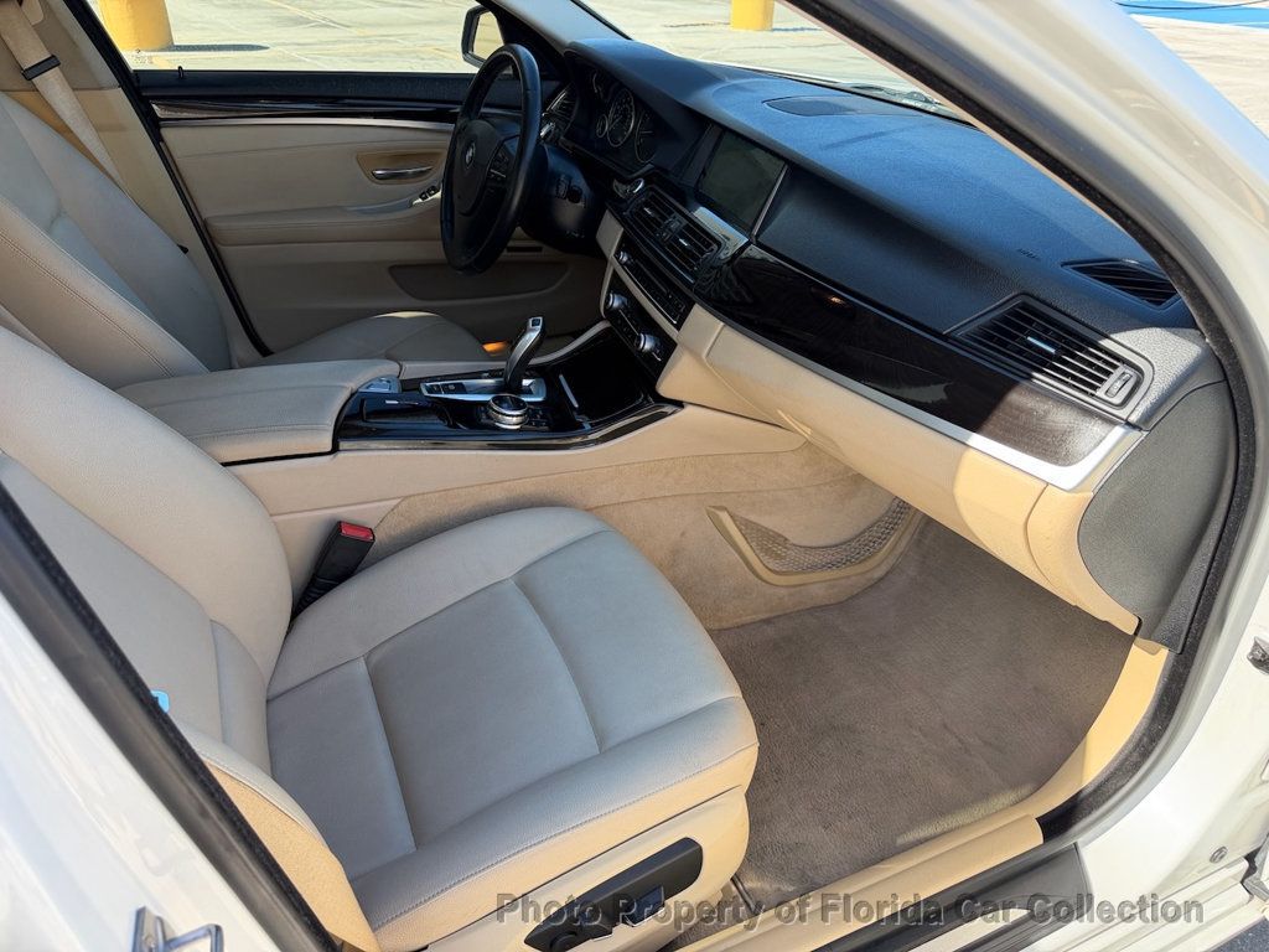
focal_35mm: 24
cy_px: 476
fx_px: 880
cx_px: 634
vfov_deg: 56.8
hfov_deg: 71.6
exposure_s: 1/689
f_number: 1.78
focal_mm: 6.76
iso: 100
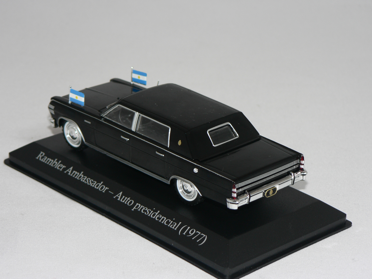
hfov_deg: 17.3
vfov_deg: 13.0
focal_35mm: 114
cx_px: 186
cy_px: 140
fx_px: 1225
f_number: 3.2
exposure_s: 1/60
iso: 80
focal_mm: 19
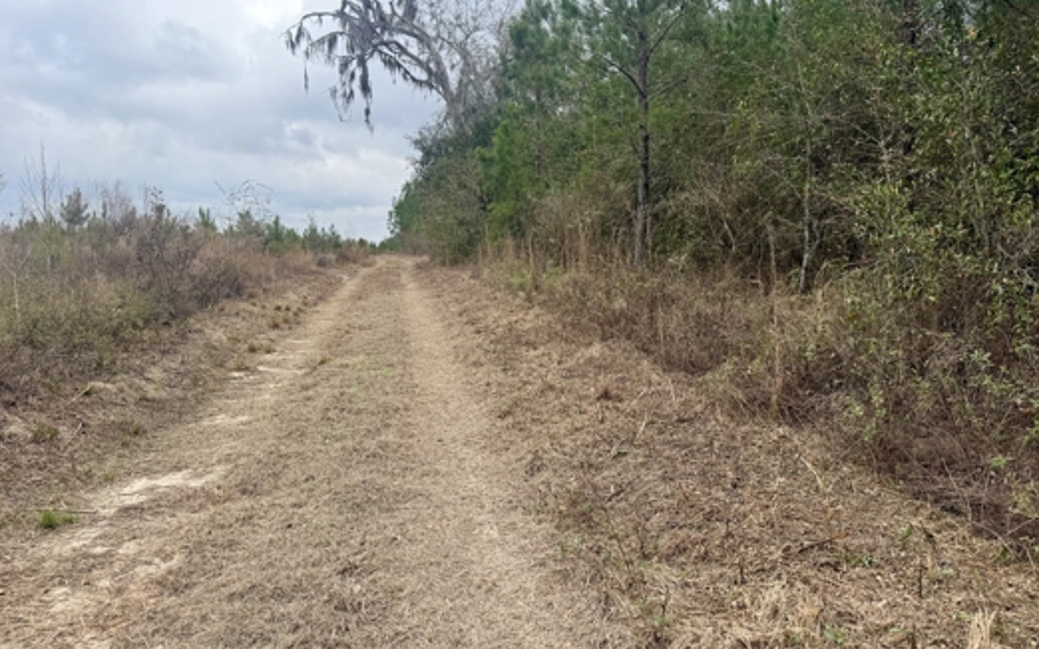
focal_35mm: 26
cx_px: 522
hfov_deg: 70.4
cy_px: 307
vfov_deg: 47.6
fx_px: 736
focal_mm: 6.76
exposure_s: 1/3425
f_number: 1.78
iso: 100
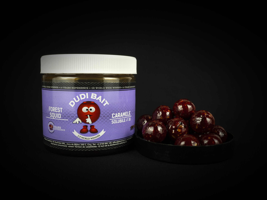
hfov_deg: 54.0
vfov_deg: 41.8
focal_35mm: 34
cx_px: 134
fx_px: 262
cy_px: 100
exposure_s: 1/20
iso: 200
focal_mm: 17
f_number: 14
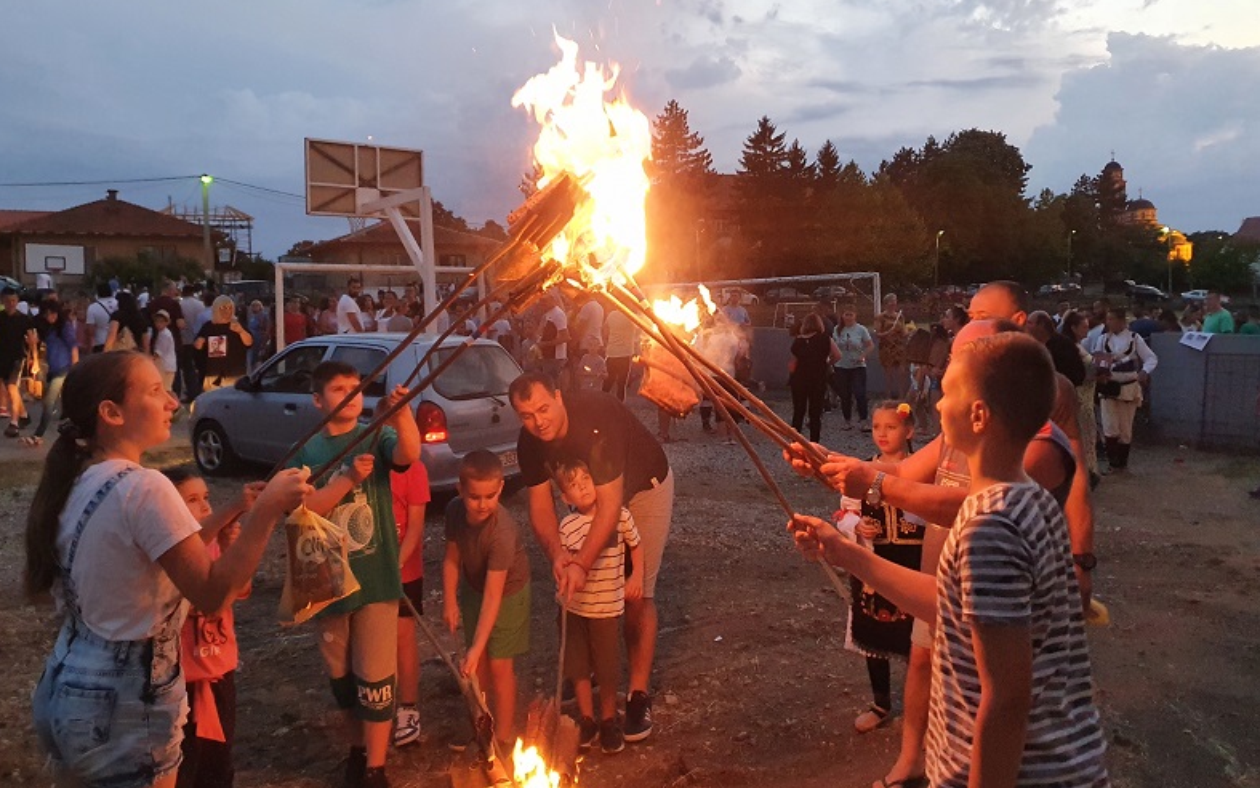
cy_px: 359
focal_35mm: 28
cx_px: 626
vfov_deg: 44.5
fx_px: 962
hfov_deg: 66.5
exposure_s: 1/100
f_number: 1.5
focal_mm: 4.32
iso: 500
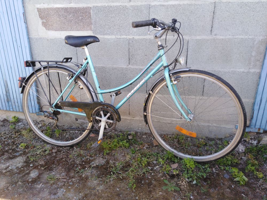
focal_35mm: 26
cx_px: 134
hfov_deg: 67.3
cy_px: 100
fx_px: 201
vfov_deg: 53.1
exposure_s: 1/113
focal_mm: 3.46
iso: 100
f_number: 2.2
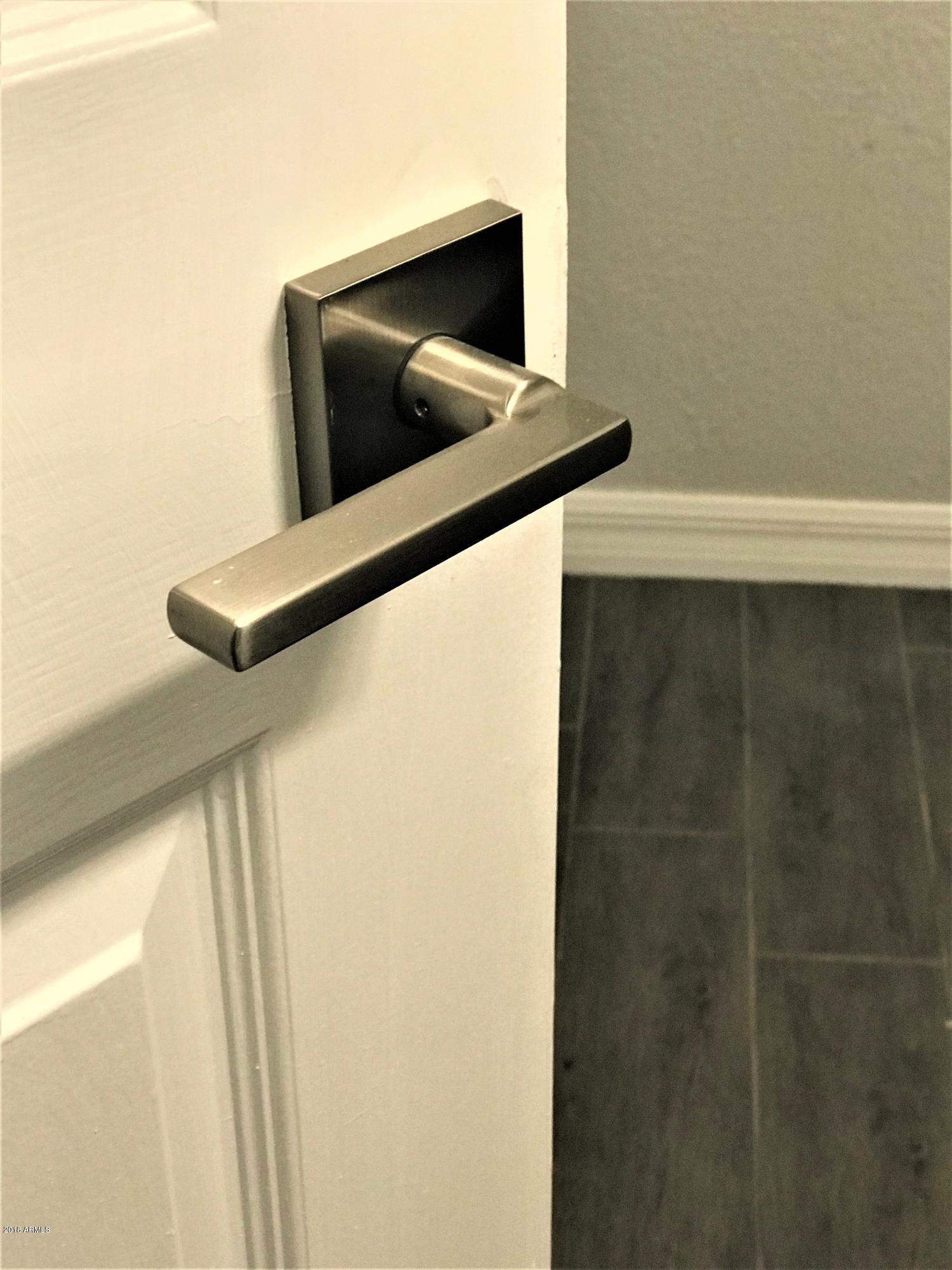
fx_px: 2090
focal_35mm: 57
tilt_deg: -31.5
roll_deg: +1.8
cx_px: 476
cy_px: 635
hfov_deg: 25.7
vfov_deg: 33.8
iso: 320
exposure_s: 1/60
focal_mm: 6.6
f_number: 2.8
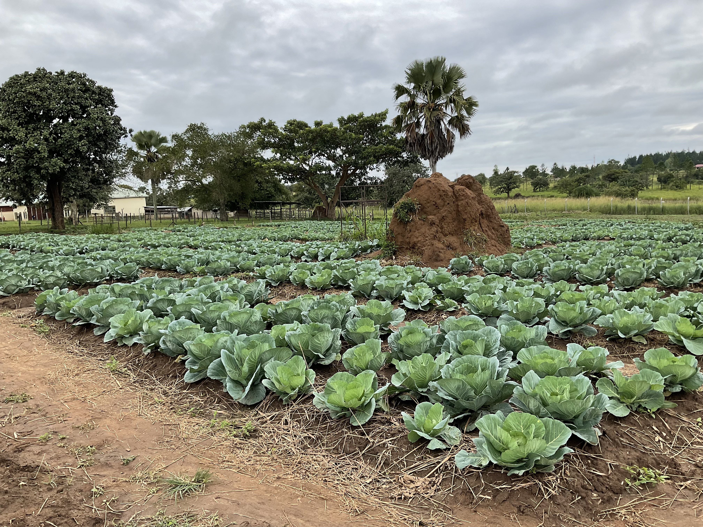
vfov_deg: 48.2
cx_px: 352
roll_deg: +2.9
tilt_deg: -6.6
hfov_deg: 61.7
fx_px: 589
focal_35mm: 29
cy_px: 264
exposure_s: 1/962
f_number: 1.8
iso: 16
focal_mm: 3
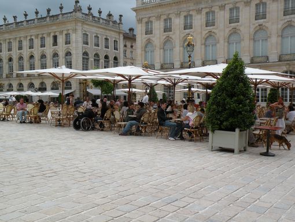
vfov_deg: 34.4
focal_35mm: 42
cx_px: 148
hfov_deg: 44.8
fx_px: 358
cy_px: 111
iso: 64
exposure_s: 1/206
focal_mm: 7.4
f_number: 5.6
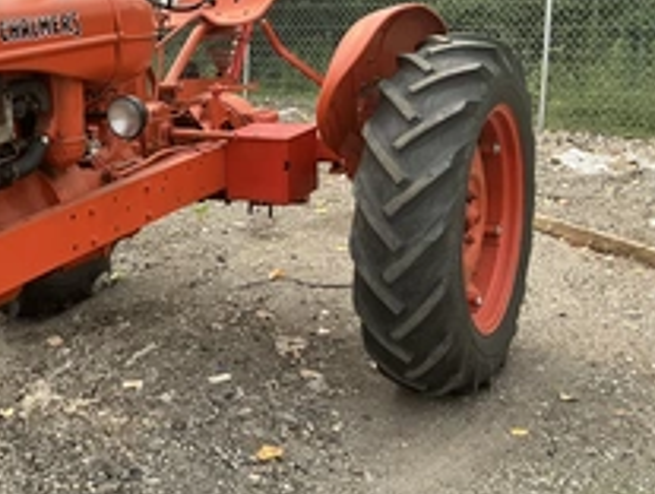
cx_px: 38
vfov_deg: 27.0
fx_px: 1024
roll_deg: +2.5
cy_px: 168
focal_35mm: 54
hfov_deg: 33.2
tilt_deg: -8.4
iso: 25
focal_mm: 3
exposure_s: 1/562
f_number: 1.8
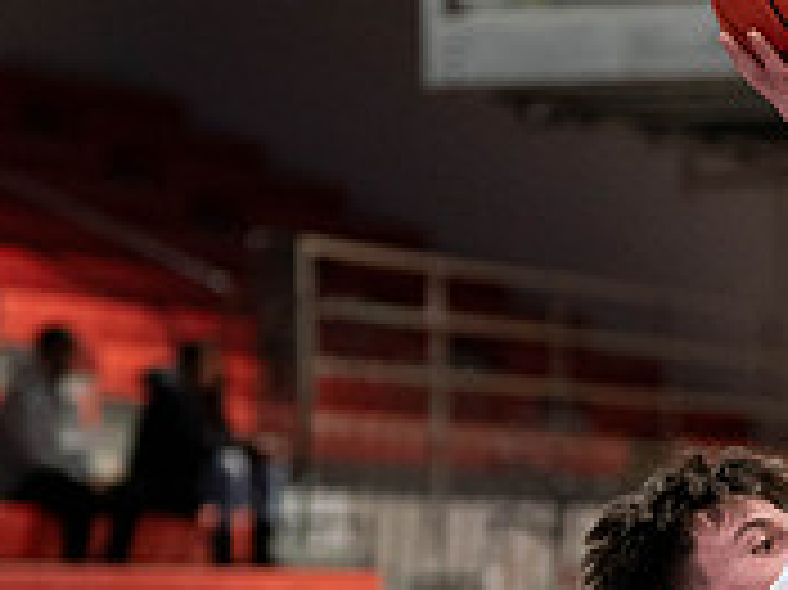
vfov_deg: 4.9
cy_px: 727
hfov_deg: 6.6
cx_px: 842
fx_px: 6825
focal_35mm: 300
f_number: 2.8
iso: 4000
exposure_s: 1/1000
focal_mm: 91
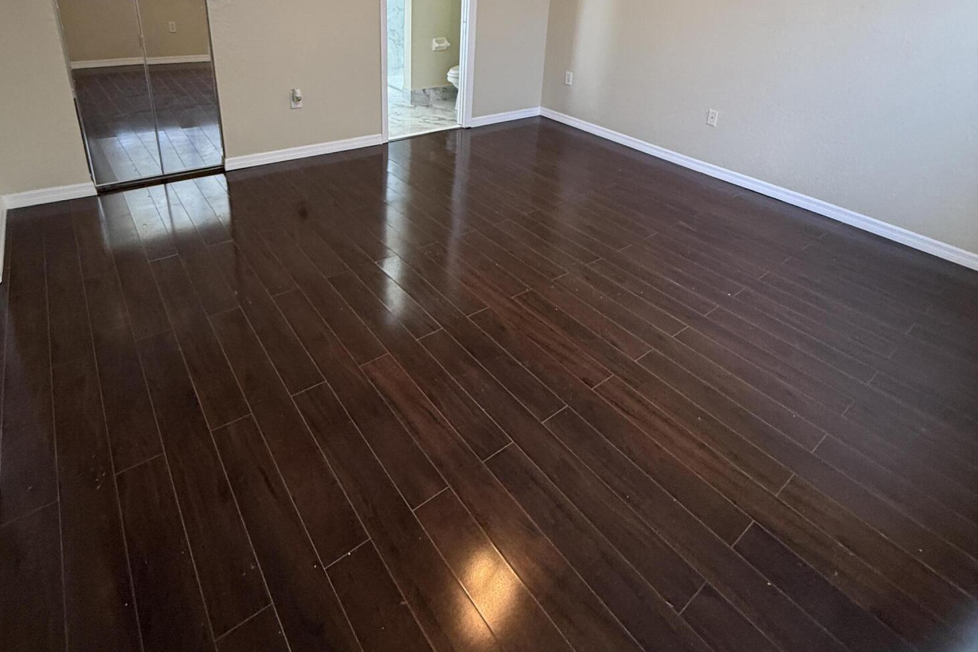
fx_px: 543
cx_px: 481
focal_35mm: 20
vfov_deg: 58.5
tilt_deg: -19.6
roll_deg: -3.5
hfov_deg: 84.0
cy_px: 158
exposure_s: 1/60
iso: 320
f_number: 2.2
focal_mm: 2.22
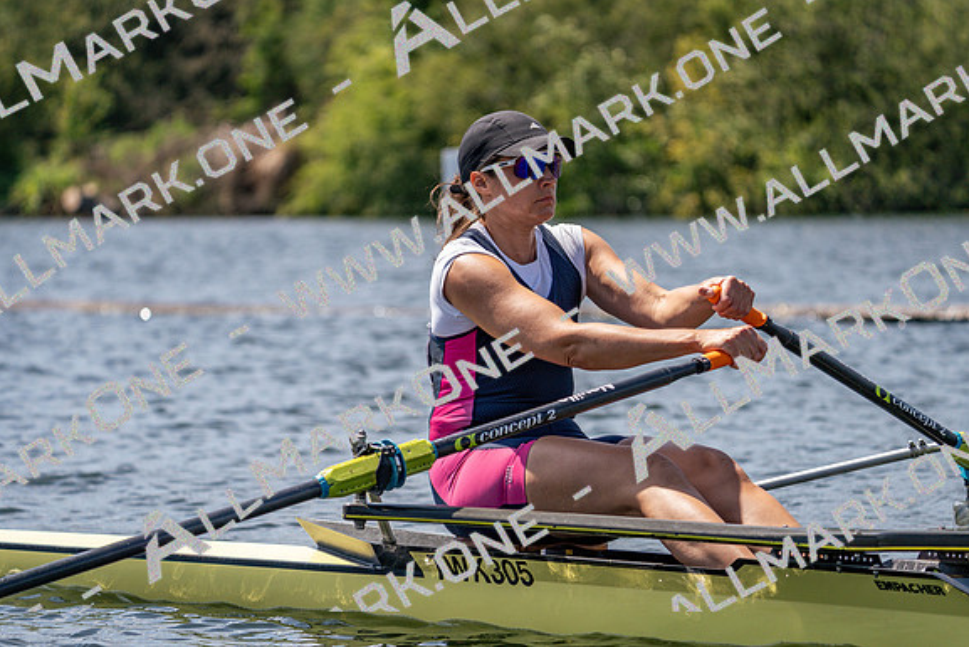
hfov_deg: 10.2
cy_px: 324
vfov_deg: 6.8
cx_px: 484
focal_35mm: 201
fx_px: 5411
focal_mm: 200
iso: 250
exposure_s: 1/2000
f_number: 5.6
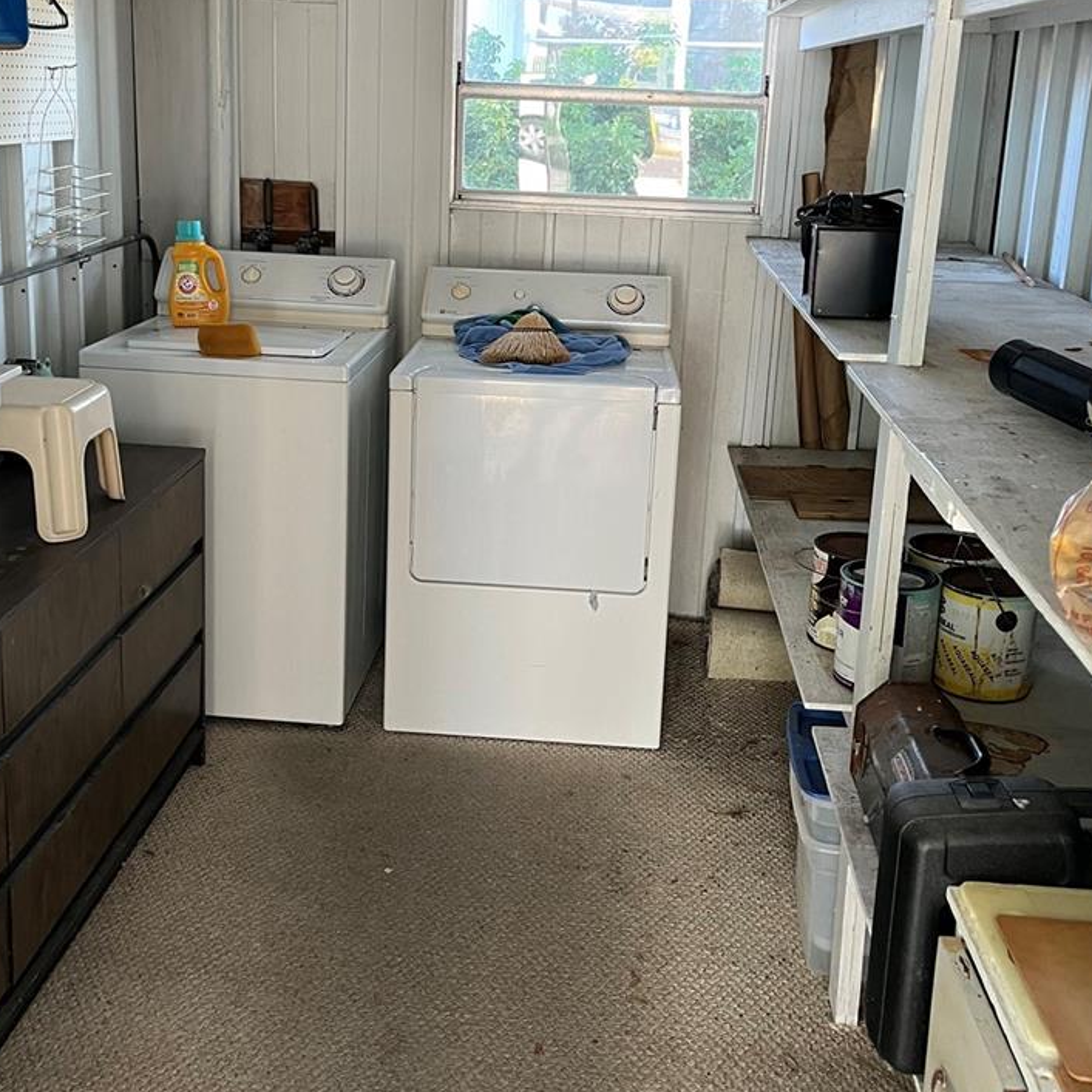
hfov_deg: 42.8
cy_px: 425
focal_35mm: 39
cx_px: 499
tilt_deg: -13.6
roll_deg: -1.5
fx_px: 1392
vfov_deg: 42.6
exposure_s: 1/71
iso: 125
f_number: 1.6
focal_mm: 5.1
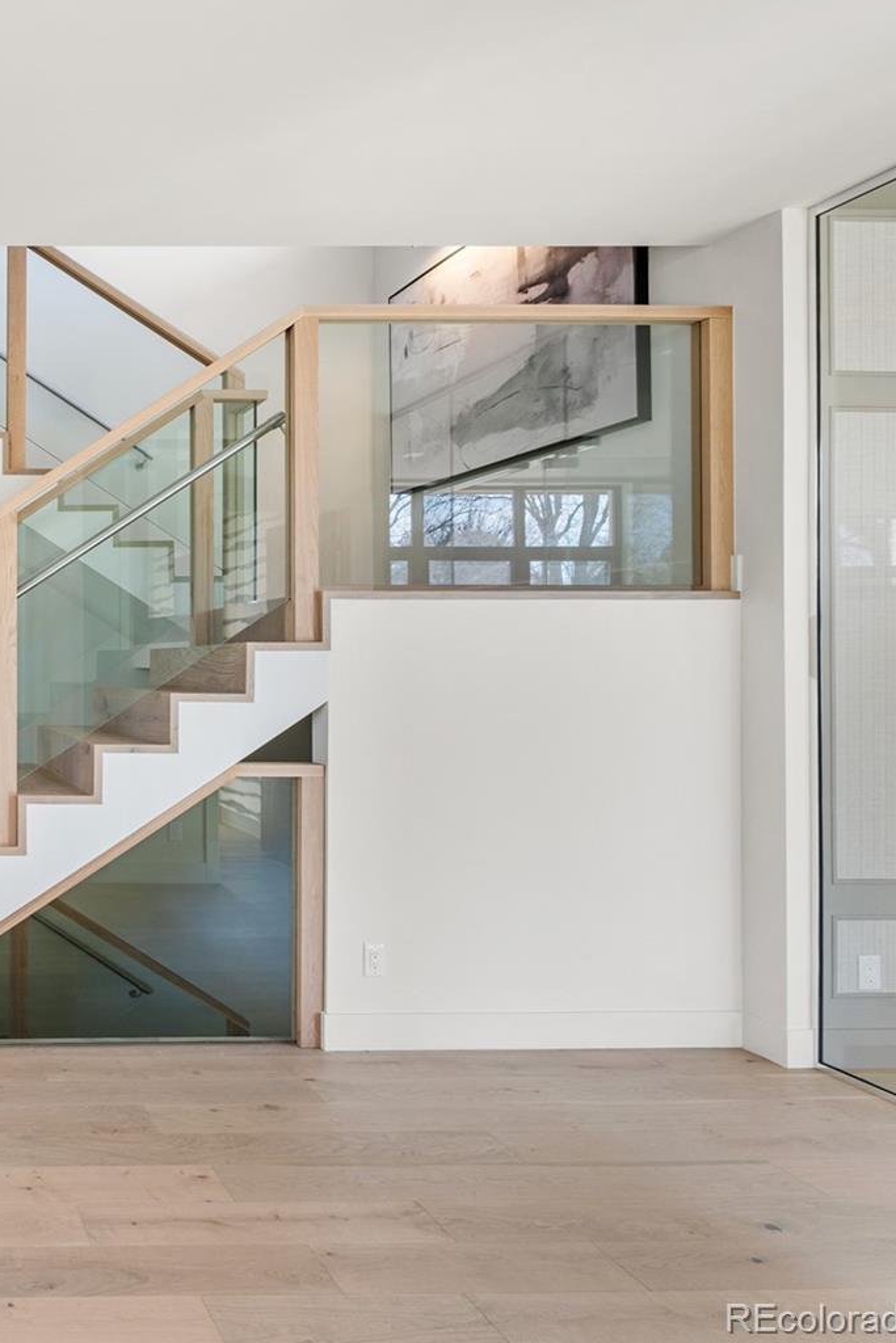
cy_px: 647
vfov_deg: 69.8
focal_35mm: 26
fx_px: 962
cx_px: -112
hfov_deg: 39.7
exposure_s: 1/3
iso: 200
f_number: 8
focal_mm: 16.5
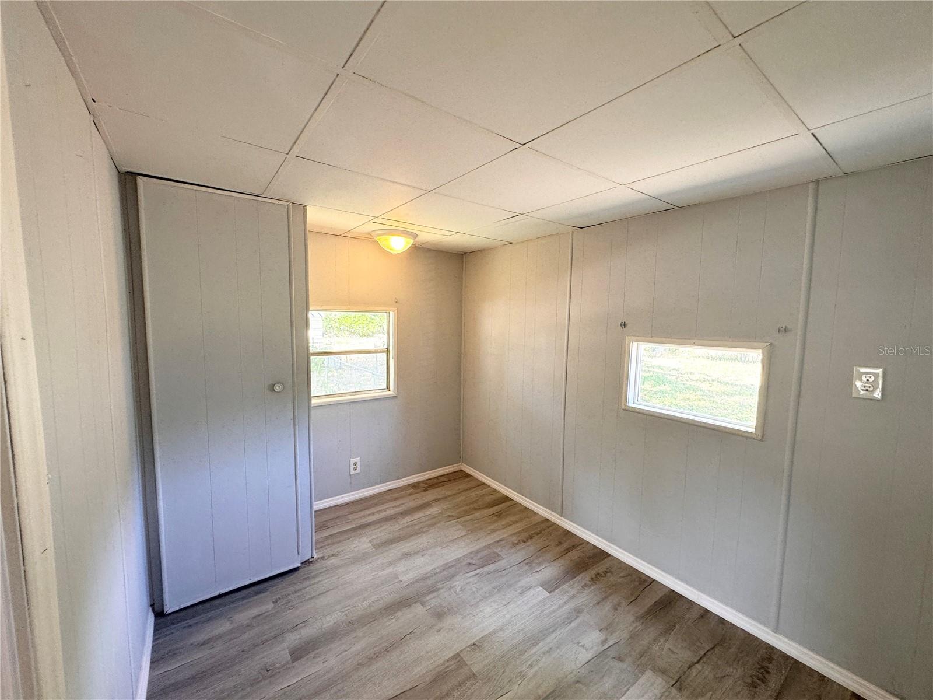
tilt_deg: -6.1
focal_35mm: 14
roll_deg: -0.2
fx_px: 377
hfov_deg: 102.1
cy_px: 350
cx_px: 466
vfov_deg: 85.7
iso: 160
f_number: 2.2
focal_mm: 2.22
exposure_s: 1/120
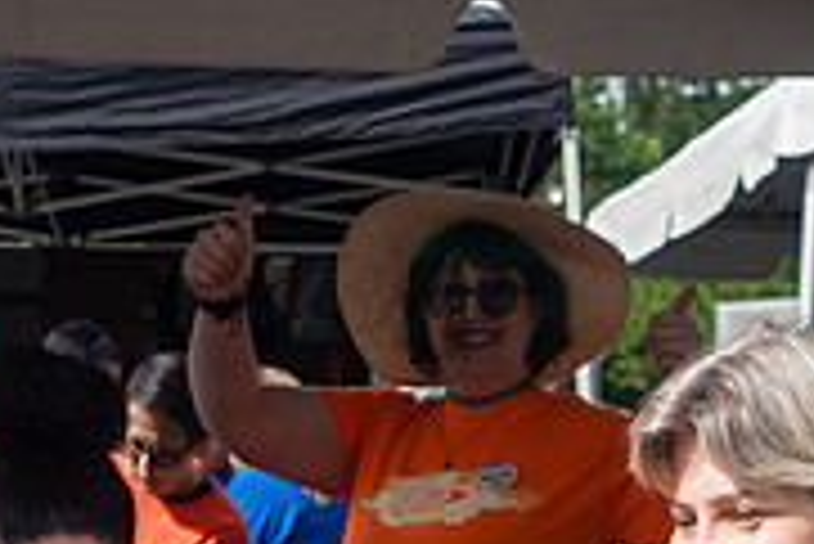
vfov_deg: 10.4
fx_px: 2919
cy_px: 689
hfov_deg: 15.9
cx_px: 461
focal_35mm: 129
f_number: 4
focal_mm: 35
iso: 200
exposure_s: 1/1250
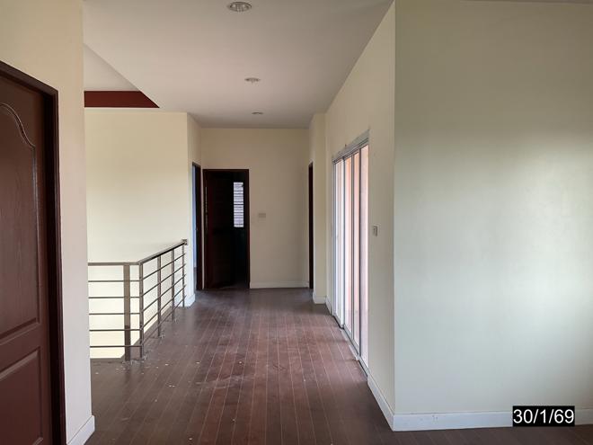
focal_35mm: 29
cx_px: 296
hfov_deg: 61.7
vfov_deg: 48.2
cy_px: 222
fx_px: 497
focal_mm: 3
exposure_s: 1/50
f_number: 1.8
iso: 40
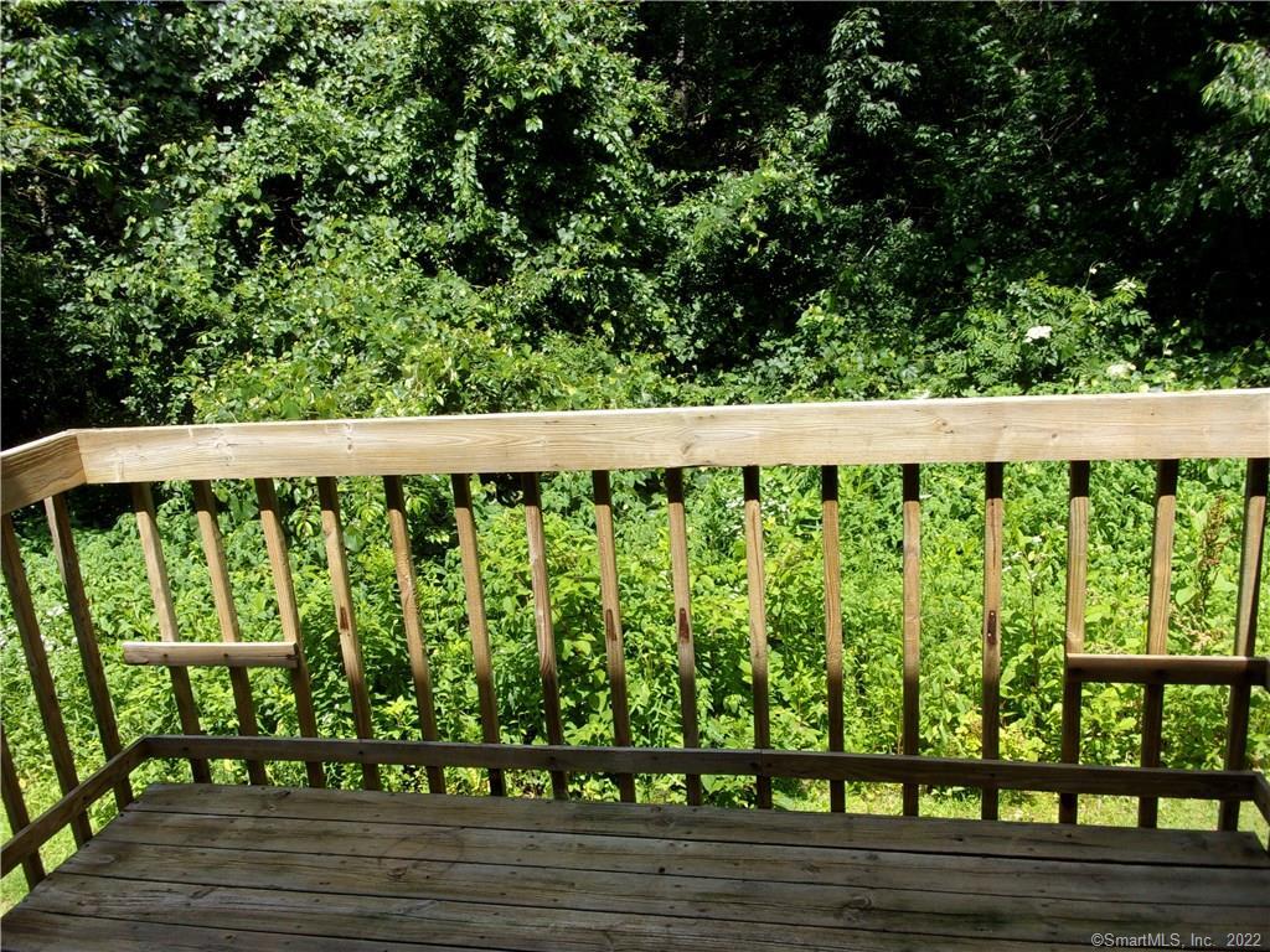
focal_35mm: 28
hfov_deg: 63.4
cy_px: 476
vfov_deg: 49.7
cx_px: 635
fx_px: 1027
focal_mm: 5.1
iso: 80
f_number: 10.8
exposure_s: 1/42
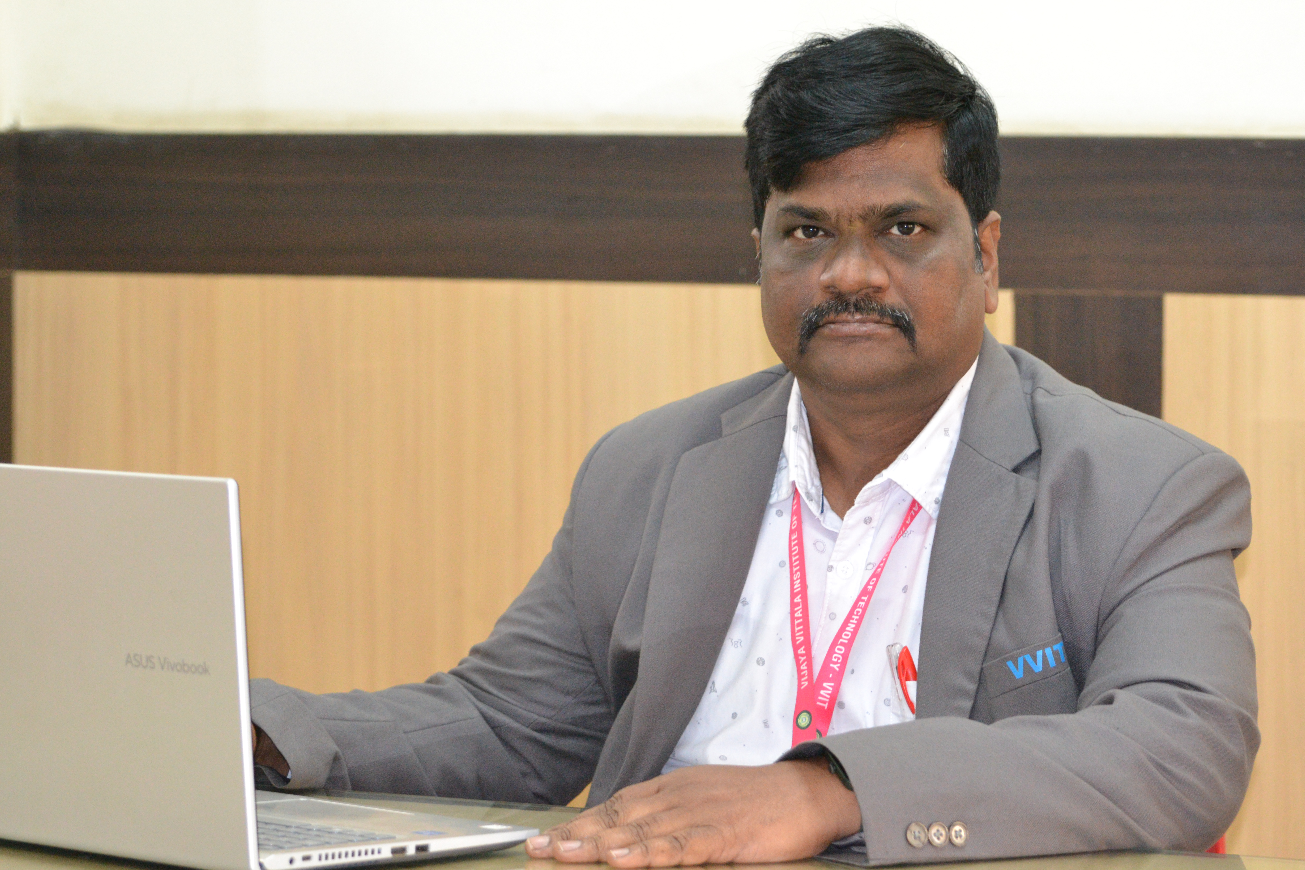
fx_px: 4241
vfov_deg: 11.7
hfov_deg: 17.5
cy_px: 435
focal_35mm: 117
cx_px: 652
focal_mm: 78
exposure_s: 1/60
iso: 2500
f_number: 4.5
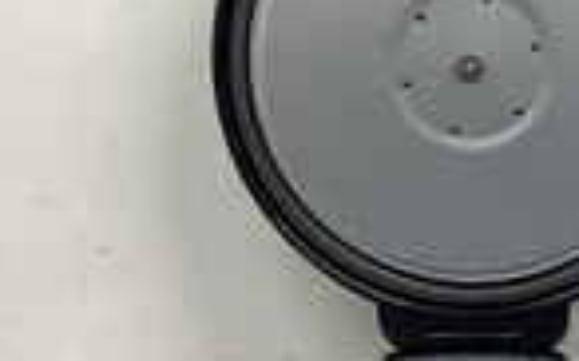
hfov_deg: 22.9
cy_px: 234
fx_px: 1419
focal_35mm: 90
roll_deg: +1.8
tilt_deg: -20.1
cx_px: 405
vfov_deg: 14.5
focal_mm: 3.3
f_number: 2.4
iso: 64
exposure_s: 1/120
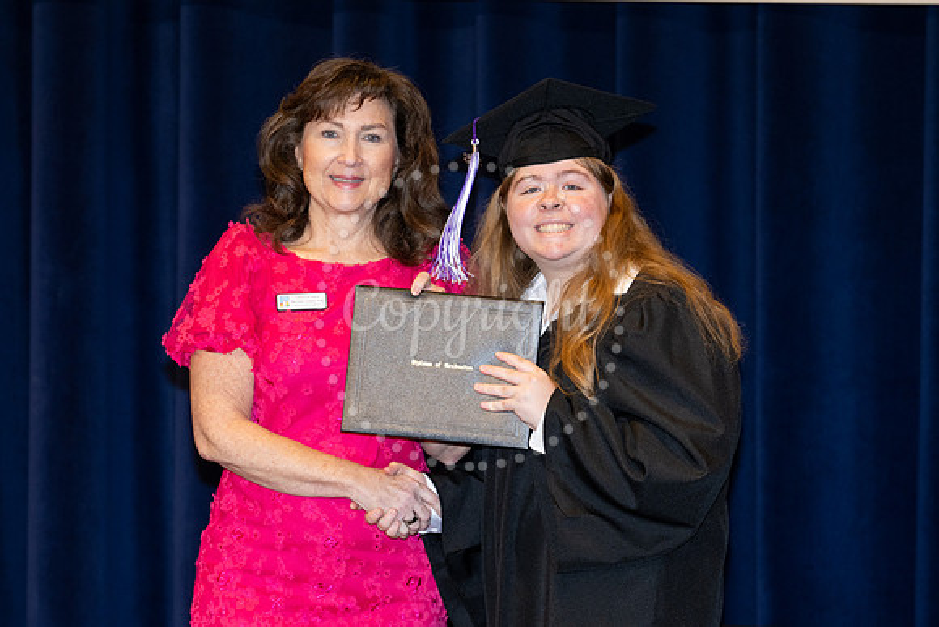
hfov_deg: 10.3
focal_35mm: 200
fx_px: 5213
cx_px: 470
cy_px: 376
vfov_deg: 6.9
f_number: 5.6
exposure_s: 1/80
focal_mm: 150
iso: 1000
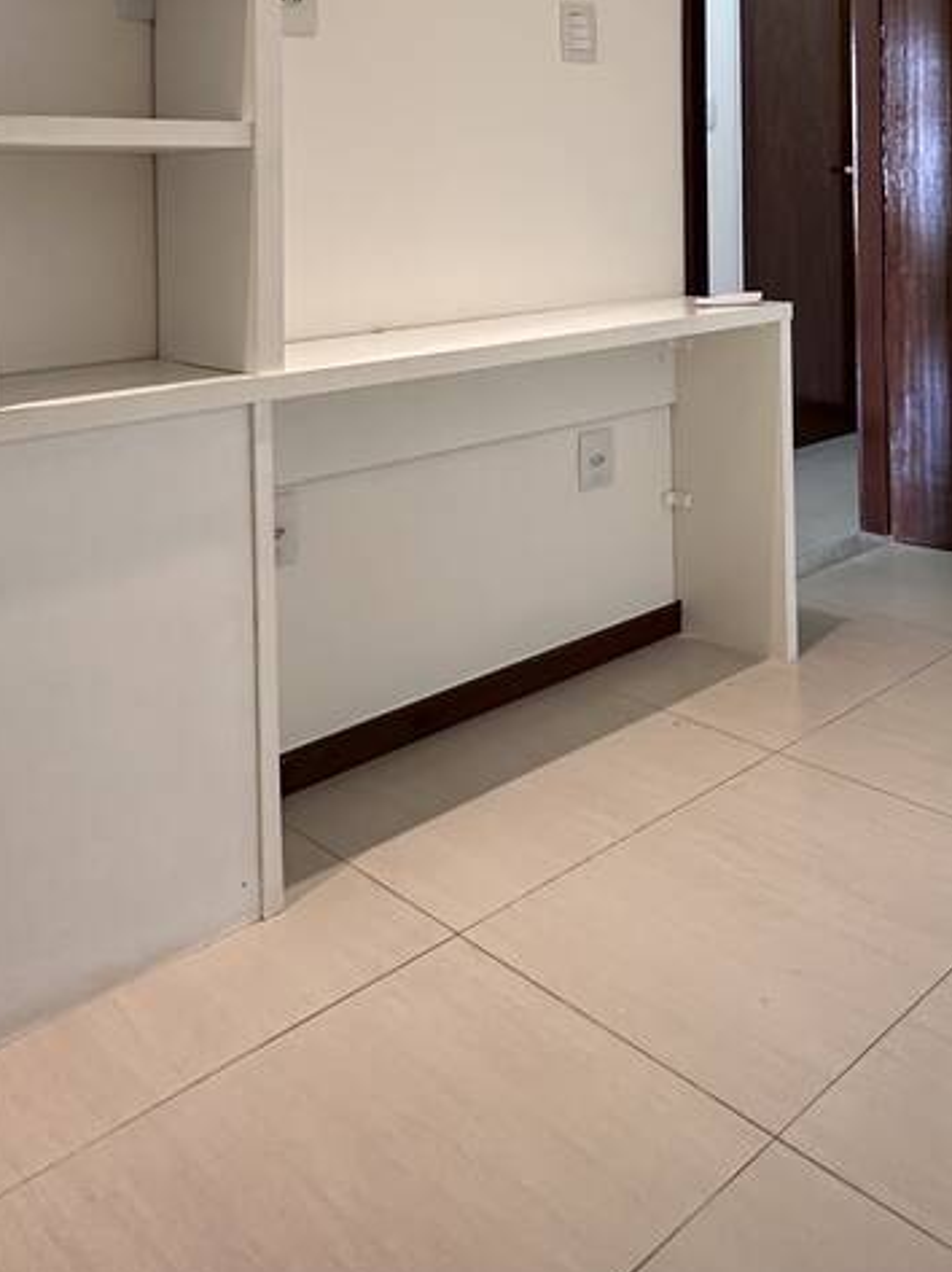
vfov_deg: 51.6
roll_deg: +0.1
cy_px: 180
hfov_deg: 38.3
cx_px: 987
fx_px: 1175
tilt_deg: +0.5
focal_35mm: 32
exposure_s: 1/60
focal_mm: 2.22
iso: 200
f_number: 2.2
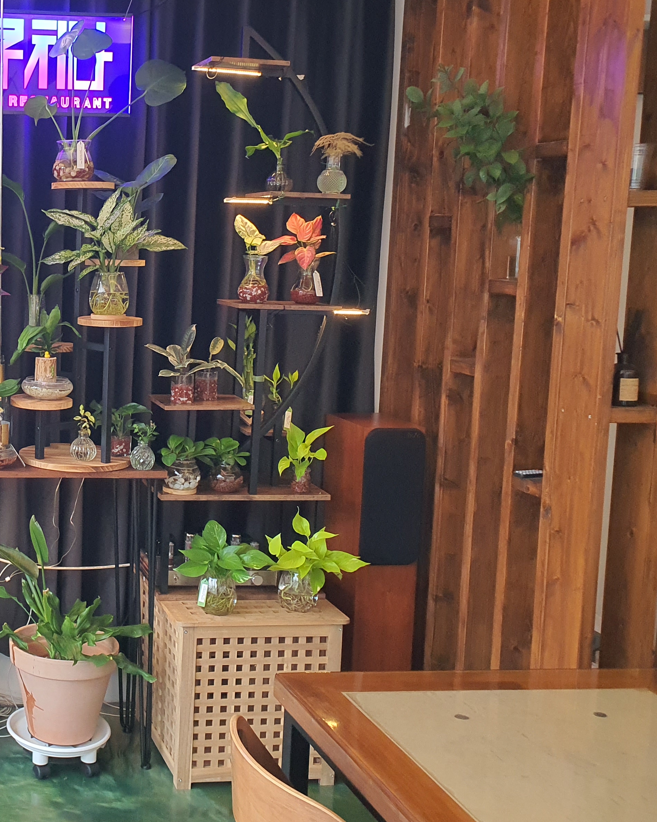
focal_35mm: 43
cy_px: 325
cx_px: -33
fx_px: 1045
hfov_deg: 31.6
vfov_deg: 42.7
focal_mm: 4.3
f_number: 2.4
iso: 250
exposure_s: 1/120
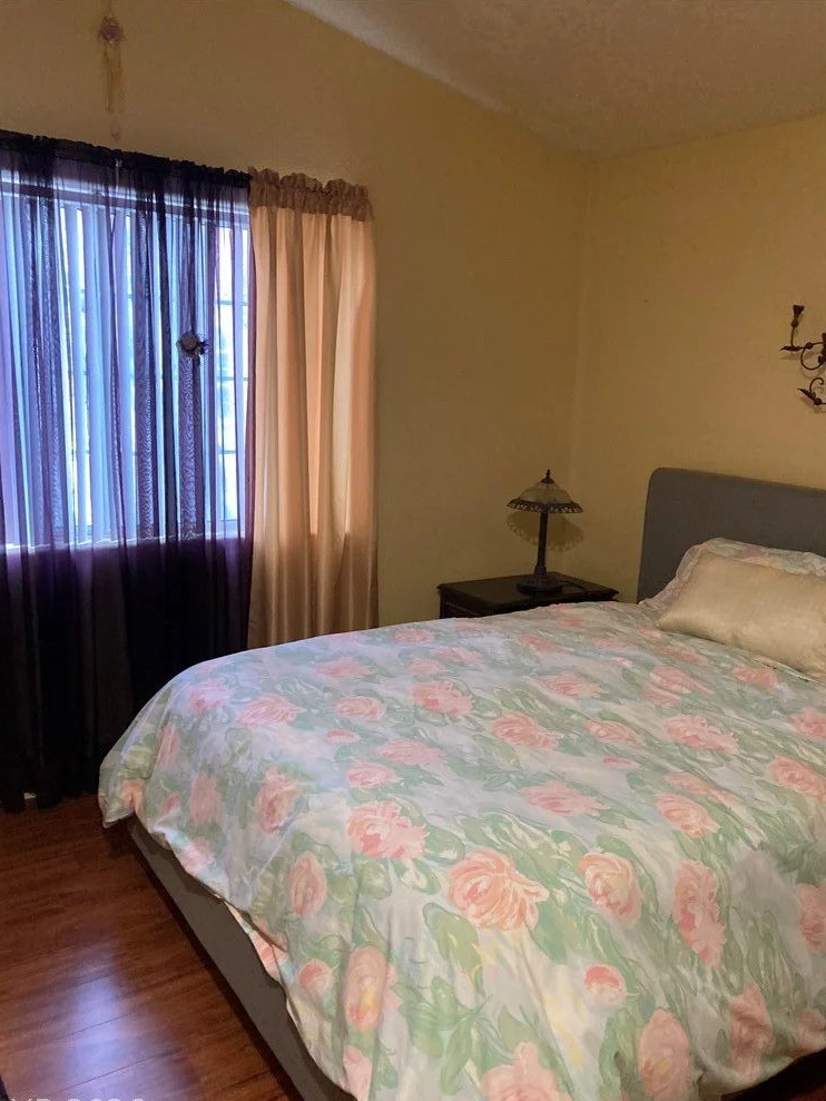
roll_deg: -2.3
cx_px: 413
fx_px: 922
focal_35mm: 29
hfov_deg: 48.2
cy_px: 567
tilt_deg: -4.9
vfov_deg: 61.6
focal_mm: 3.99
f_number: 1.8
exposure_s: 1/40
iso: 320
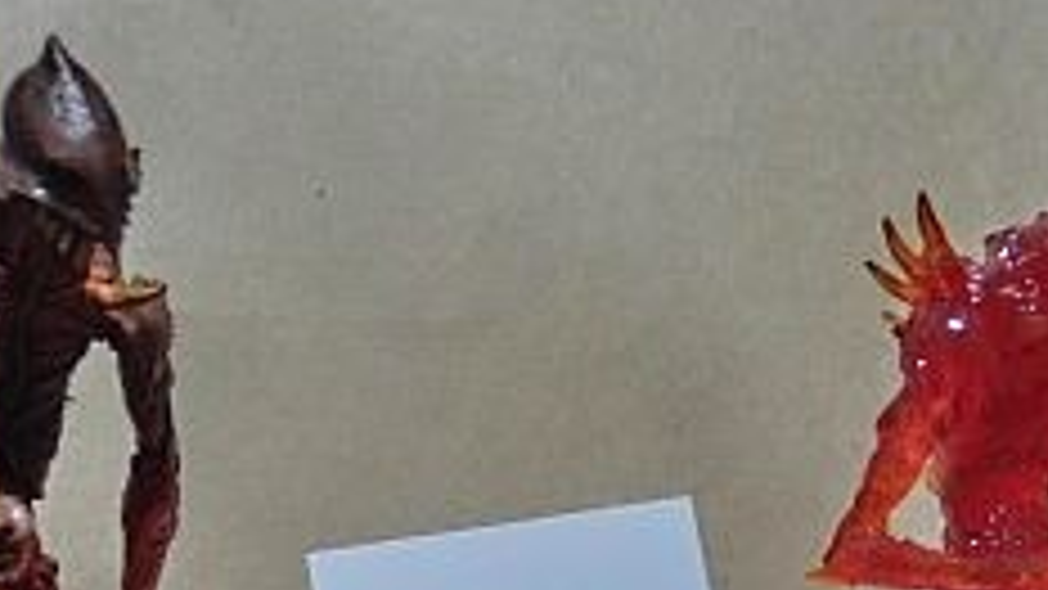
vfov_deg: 19.5
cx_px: 450
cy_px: 644
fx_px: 1639
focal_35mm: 59
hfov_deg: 35.4
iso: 800
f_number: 3
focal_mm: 5
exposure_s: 1/80
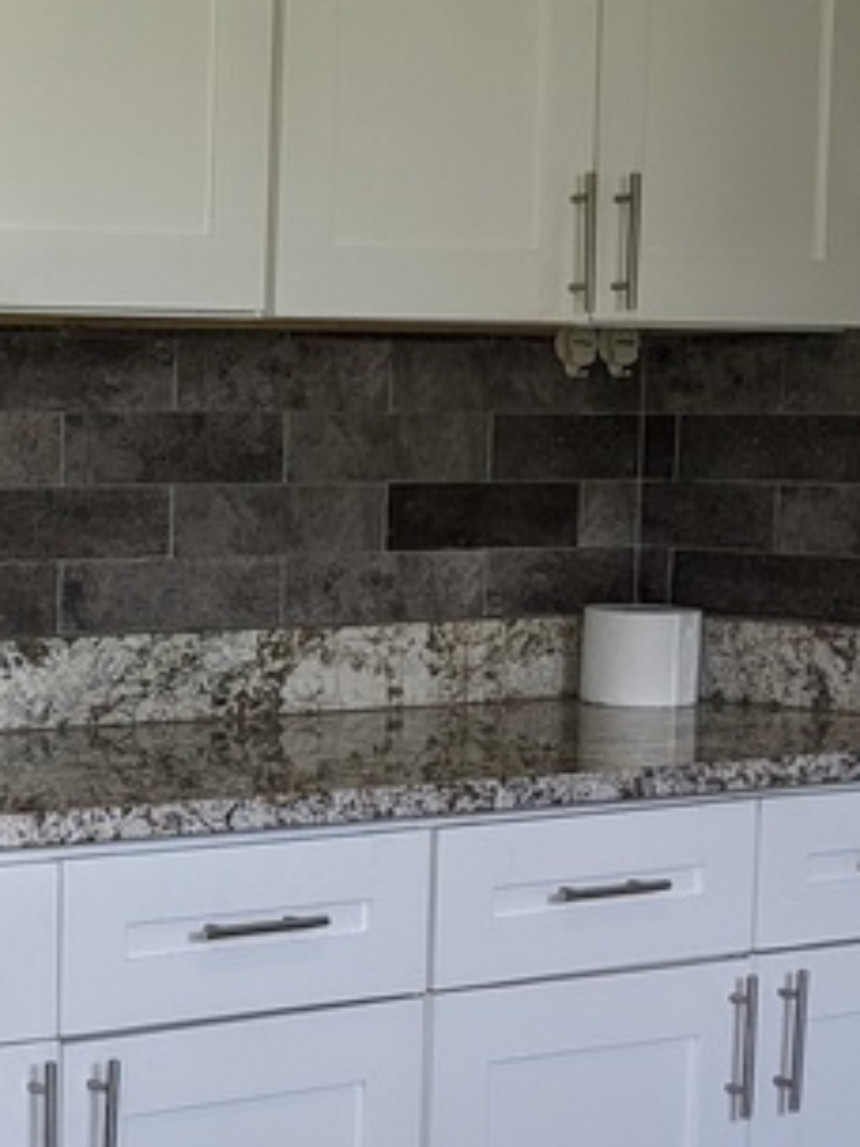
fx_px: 3180
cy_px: 773
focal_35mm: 96
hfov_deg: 14.7
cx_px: -287
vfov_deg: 20.4
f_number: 1.73
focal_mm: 4.38
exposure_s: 1/144
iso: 63
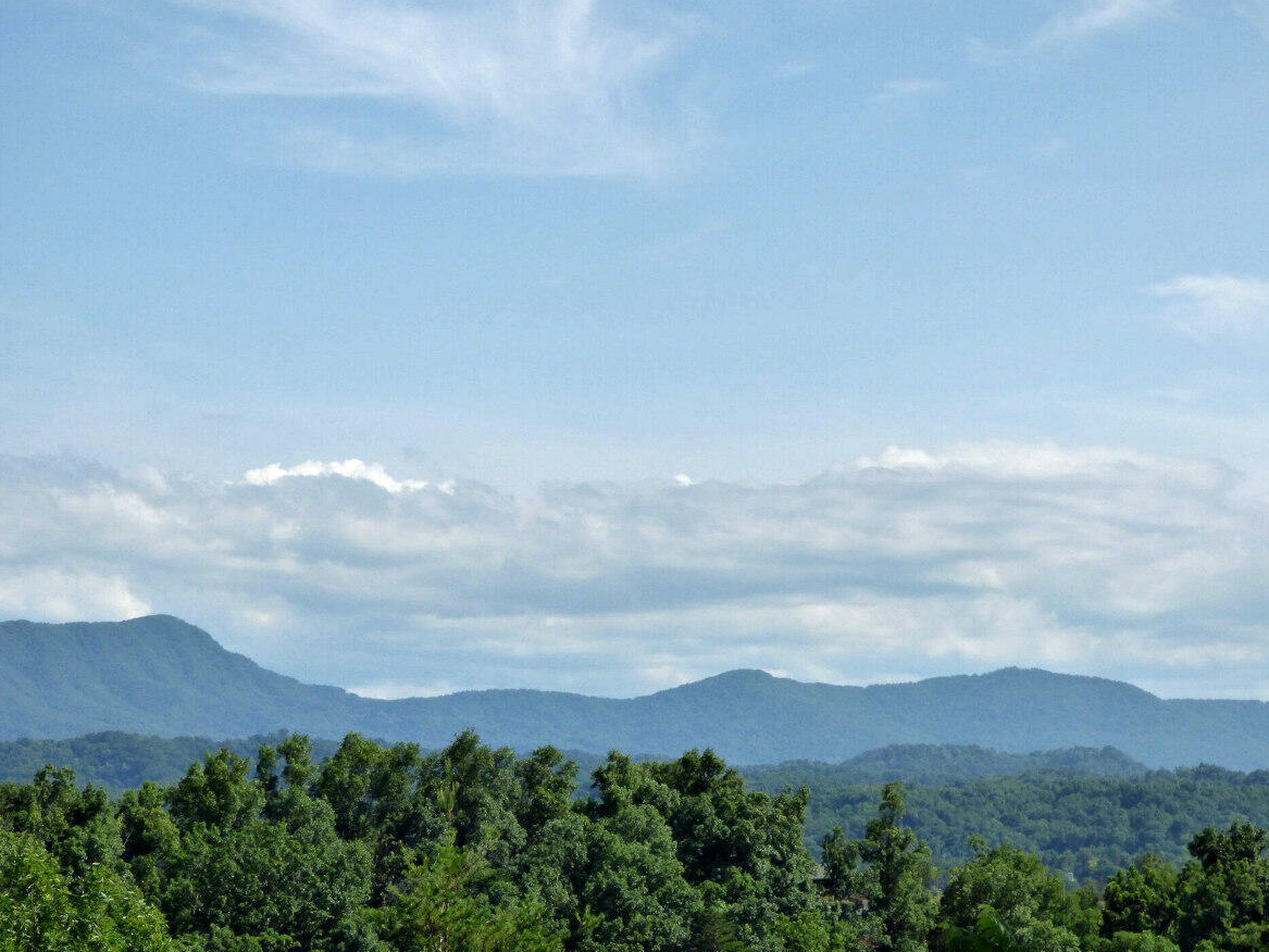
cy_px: 514
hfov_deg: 21.5
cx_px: 642
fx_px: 3337
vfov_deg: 16.2
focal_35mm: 91
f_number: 4.5
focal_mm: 13.94
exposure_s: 1/1300
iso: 160
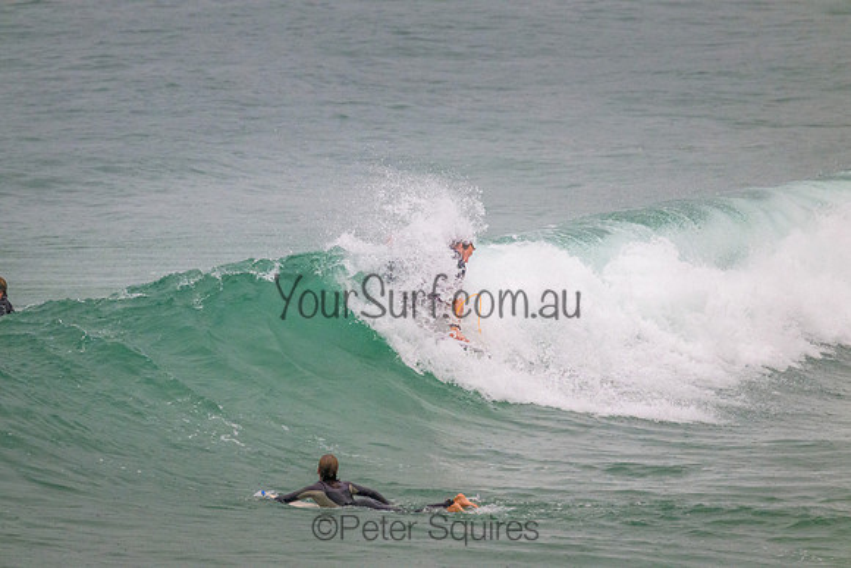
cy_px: 284
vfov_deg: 1.7
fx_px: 18915
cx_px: 426
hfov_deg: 2.6
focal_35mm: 800
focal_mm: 800
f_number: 11
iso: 4000
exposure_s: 1/1250
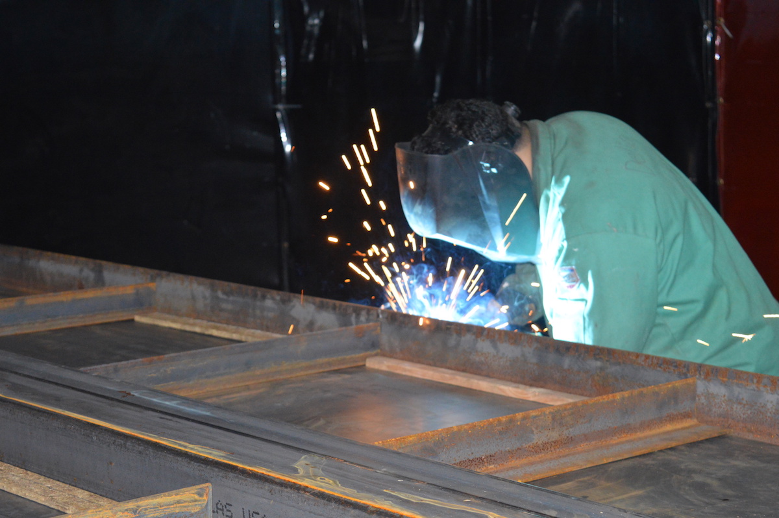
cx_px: 390
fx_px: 1784
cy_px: 259
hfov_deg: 24.6
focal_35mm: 82
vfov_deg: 16.5
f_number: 5.6
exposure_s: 1/60
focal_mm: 55
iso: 2200
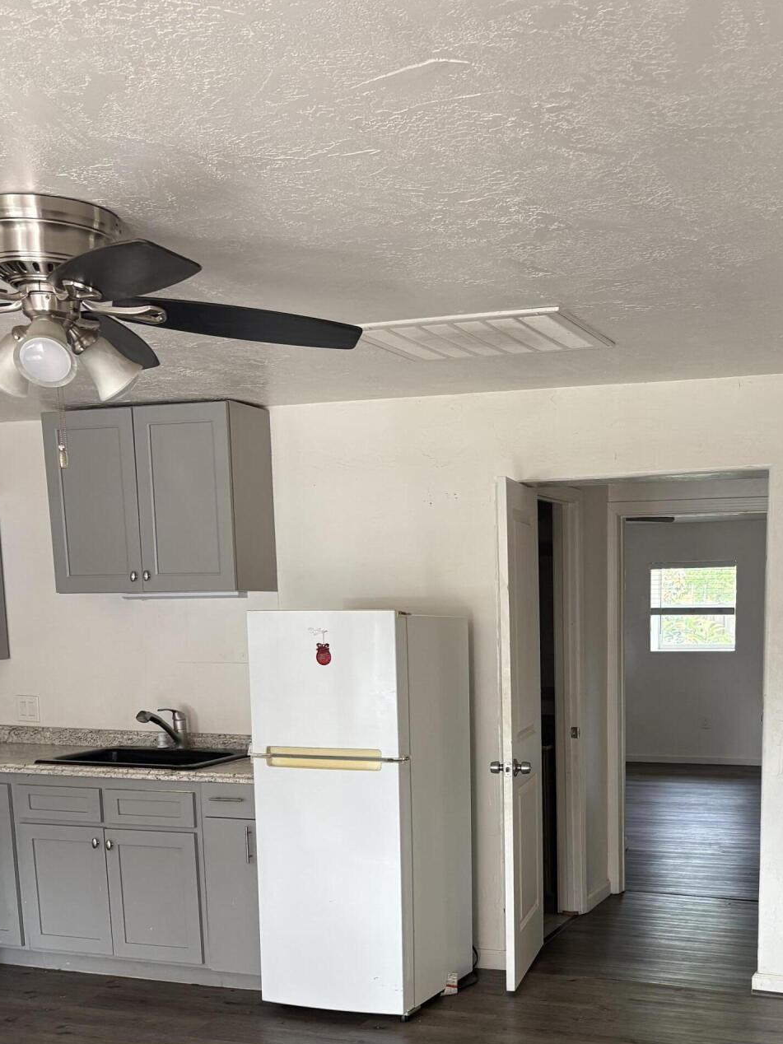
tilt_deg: -9.6
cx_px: 591
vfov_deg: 44.0
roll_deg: -0.5
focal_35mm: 41
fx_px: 1237
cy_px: 805
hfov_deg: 34.4
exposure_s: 1/121
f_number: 1.6
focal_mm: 5.96
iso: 100
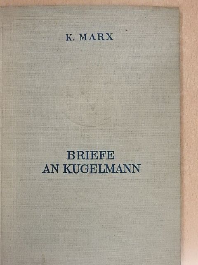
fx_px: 419
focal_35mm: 55
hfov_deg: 26.6
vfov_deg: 34.9
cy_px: 132
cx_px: 99
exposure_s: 1/80
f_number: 4
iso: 1600
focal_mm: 9.9
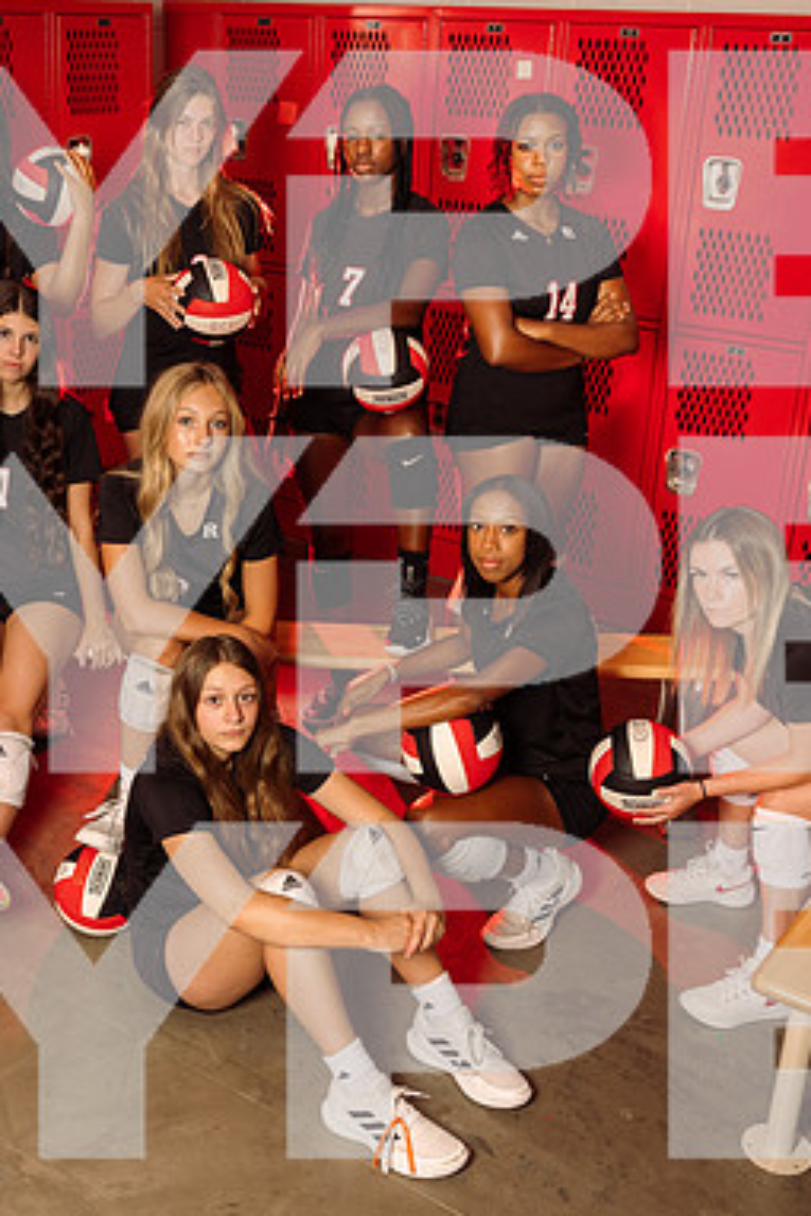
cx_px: 235
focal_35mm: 44
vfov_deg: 44.5
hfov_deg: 30.2
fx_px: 1485
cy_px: 606
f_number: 8
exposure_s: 1/250
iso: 160
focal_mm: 29
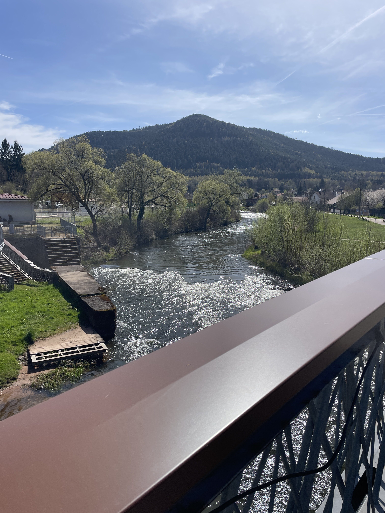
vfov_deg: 67.3
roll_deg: +0.4
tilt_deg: -6.8
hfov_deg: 53.1
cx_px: 192
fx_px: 386
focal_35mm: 26
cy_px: 256
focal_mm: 4.2
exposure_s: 1/6135
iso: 32
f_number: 1.6
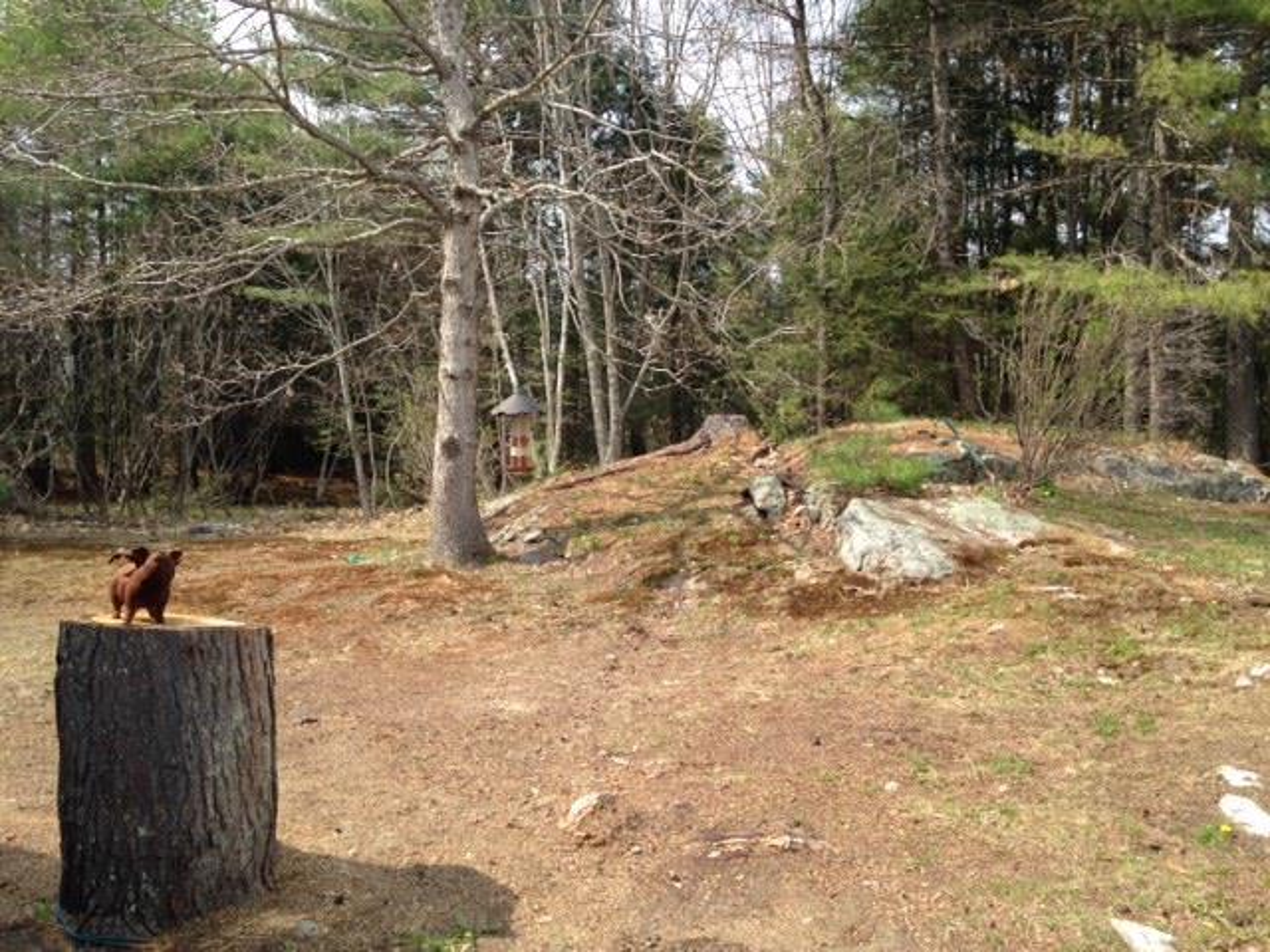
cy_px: 476
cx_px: 635
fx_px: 1211
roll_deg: -1.1
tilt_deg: -1.8
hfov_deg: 55.4
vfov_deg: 42.9
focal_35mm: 33
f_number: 2.4
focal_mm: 4.12
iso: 50
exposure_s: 1/542
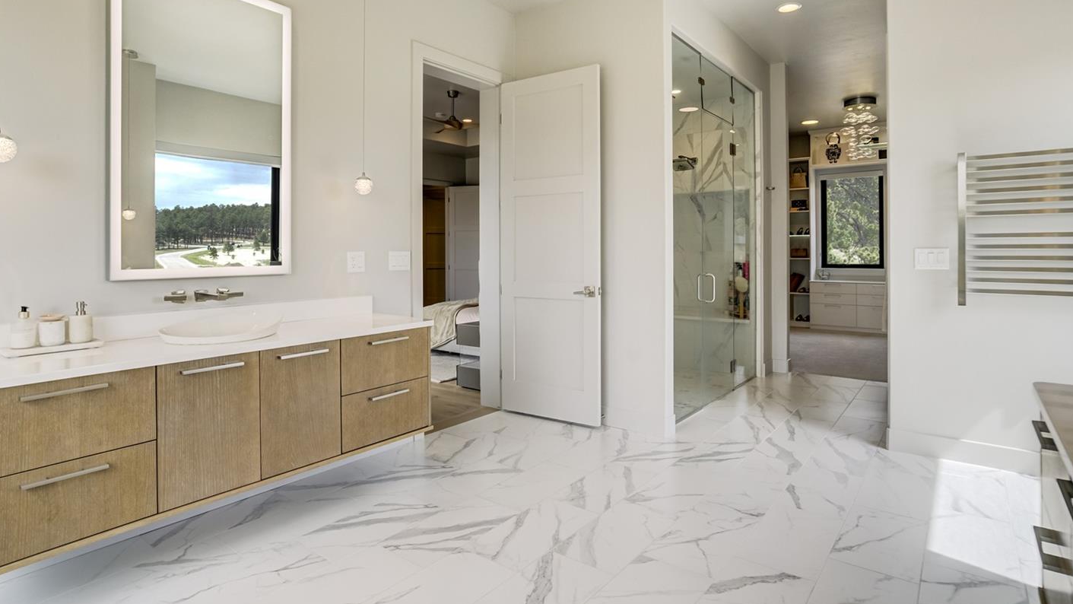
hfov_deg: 89.5
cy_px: 253
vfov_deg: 58.1
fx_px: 541
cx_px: 517
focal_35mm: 19
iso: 320
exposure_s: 1/60
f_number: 7.1
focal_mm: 16
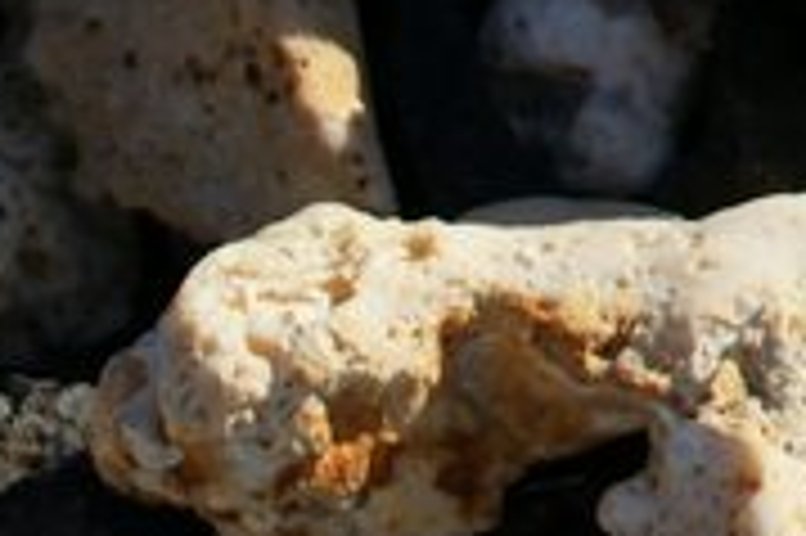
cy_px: 1266
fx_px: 42253
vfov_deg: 0.7
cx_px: -527
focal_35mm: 1889
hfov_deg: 1.1
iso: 200
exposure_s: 1/640
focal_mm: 250
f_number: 7.1
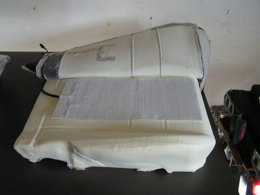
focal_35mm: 38
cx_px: 130
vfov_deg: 37.7
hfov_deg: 49.0
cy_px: 98
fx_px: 285
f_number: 2.8
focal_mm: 6.3
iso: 125
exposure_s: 1/50
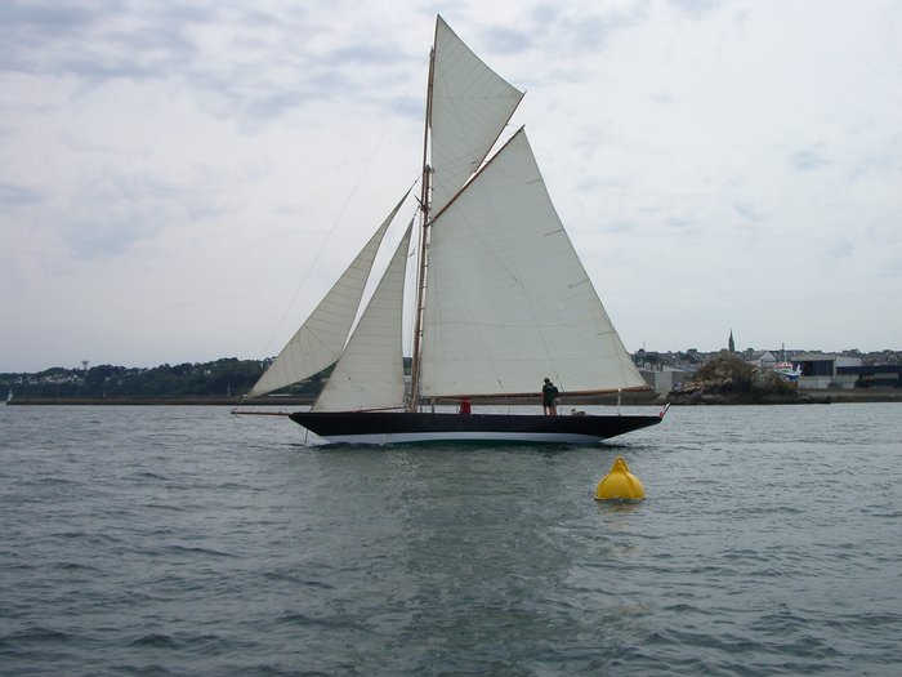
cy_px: 338
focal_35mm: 41
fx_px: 1068
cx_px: 451
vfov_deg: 35.1
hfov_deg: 45.8
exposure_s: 1/1000
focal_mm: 6.8
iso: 80
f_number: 4.6
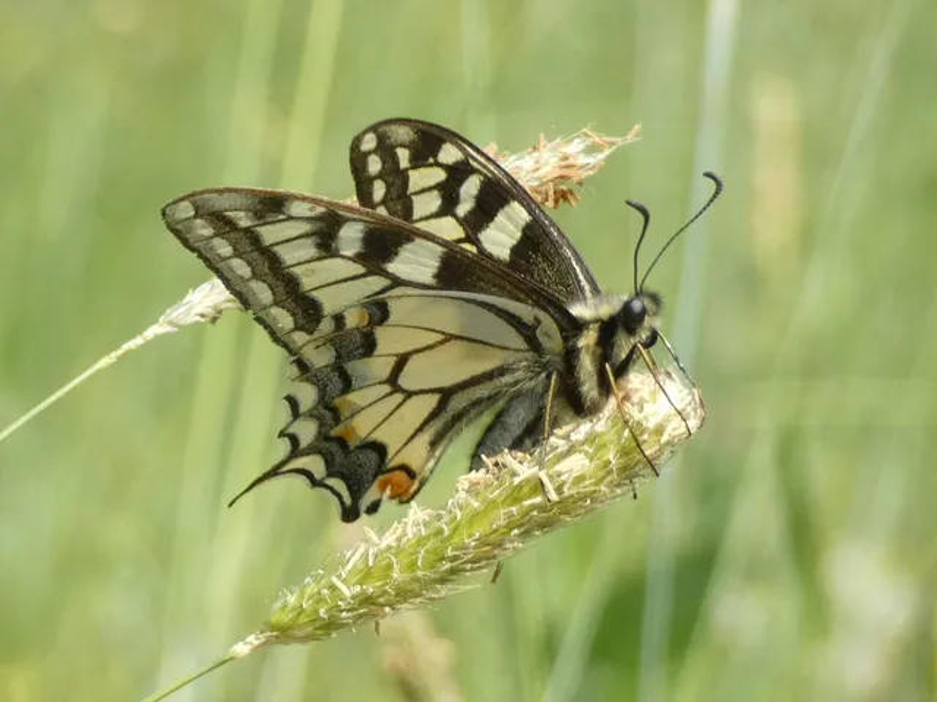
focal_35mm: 200
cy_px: 351
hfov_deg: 9.9
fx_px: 5414
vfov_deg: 7.4
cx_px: 468
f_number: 5.5
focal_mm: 35.8
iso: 80
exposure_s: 1/80
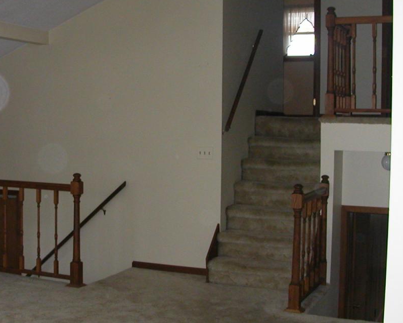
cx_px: 143
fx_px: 692
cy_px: 155
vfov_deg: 26.2
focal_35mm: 58
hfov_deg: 32.3
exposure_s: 1/59.9
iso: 200
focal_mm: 5.6
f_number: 2.7
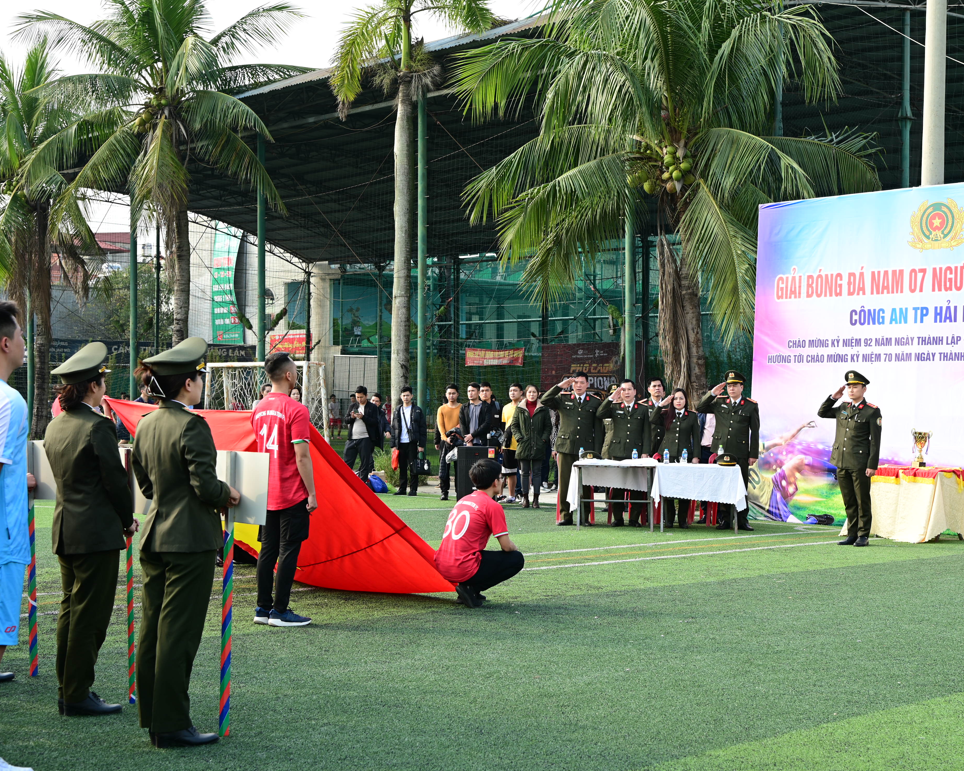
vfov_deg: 27.6
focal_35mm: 55
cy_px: 387
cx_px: 548
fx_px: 1569
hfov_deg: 34.1
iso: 100
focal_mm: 48
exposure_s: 1/100
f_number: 6.3
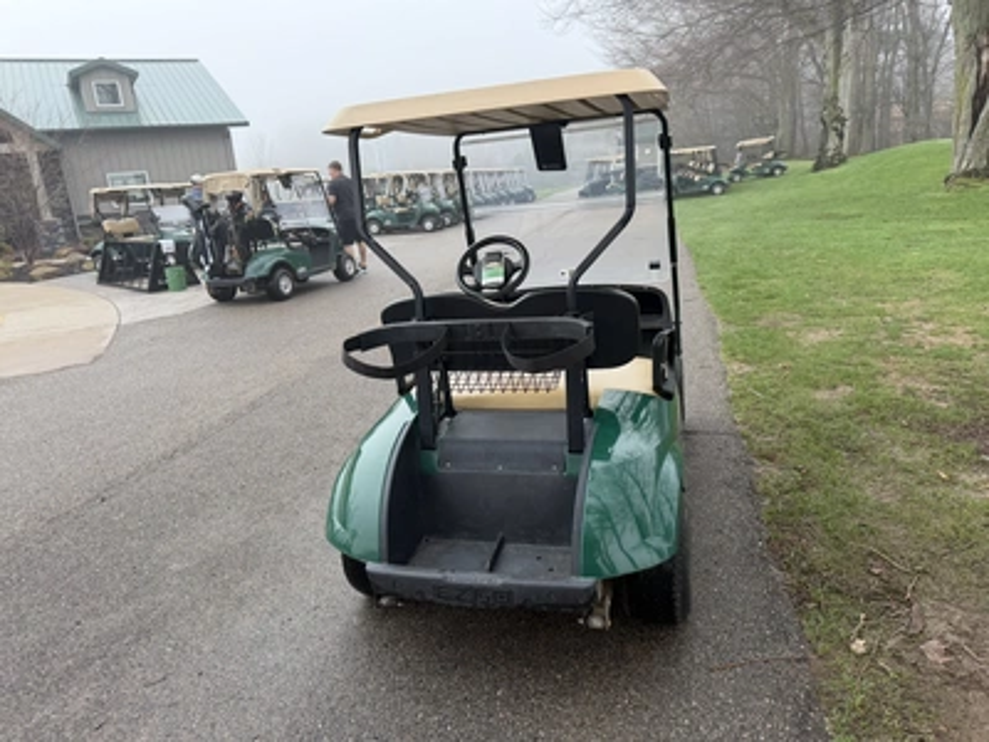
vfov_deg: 56.8
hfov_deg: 71.6
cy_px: 371
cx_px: 494
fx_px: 686
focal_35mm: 24
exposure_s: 1/750
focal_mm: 6.76
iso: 100
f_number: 1.78
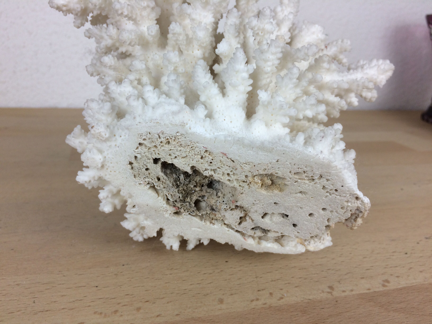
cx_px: 216
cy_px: 162
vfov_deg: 48.2
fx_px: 362
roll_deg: -2.3
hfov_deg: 61.7
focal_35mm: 29
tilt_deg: -17.0
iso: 50
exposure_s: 1/100
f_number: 2.2
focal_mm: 4.15
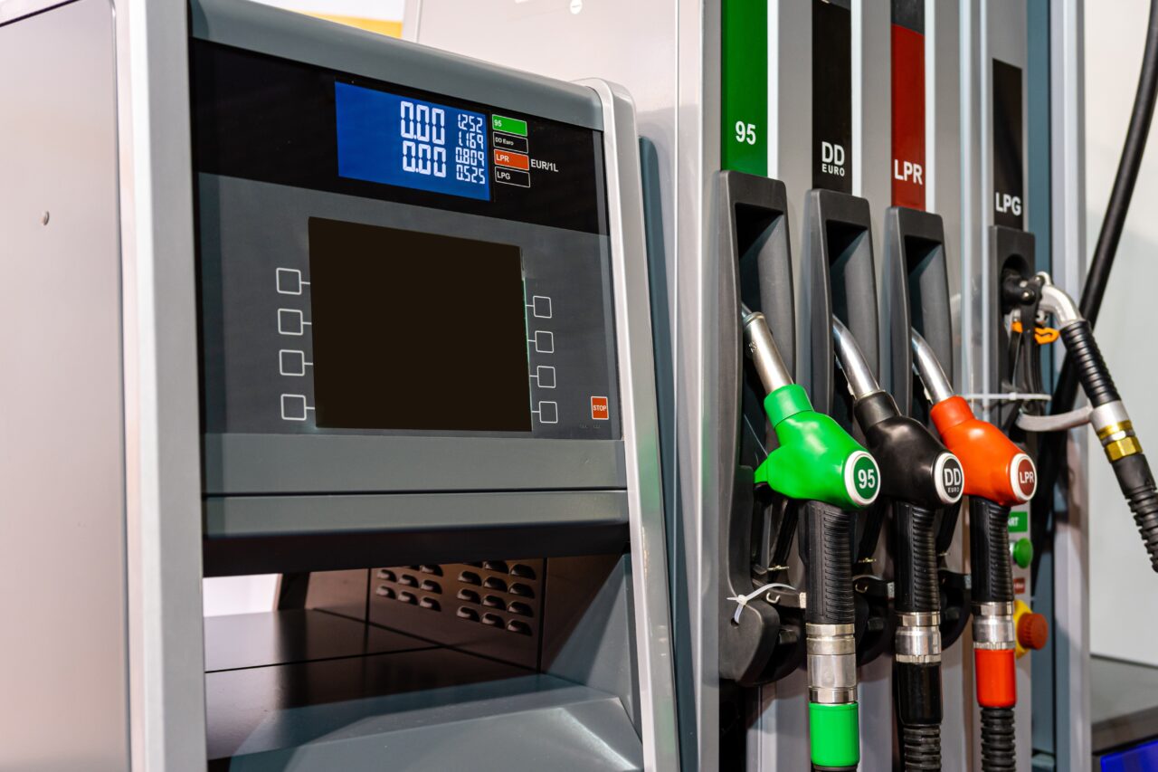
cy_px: 386
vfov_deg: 31.9
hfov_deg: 46.4
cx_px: 579
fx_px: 1351
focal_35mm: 42
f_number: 2.5
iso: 320
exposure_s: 1/60
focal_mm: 28
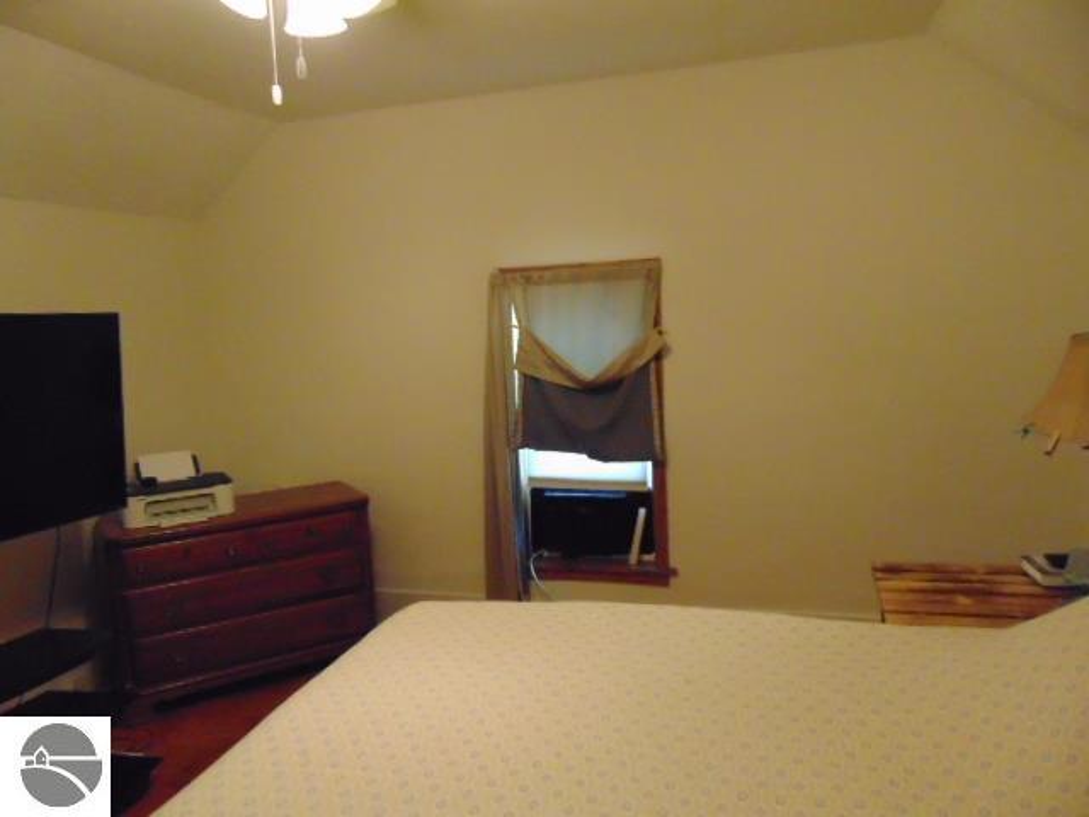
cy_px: 408
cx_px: 544
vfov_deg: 54.9
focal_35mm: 25
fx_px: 786
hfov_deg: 69.4
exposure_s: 1/25
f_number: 3
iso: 800
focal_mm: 4.5
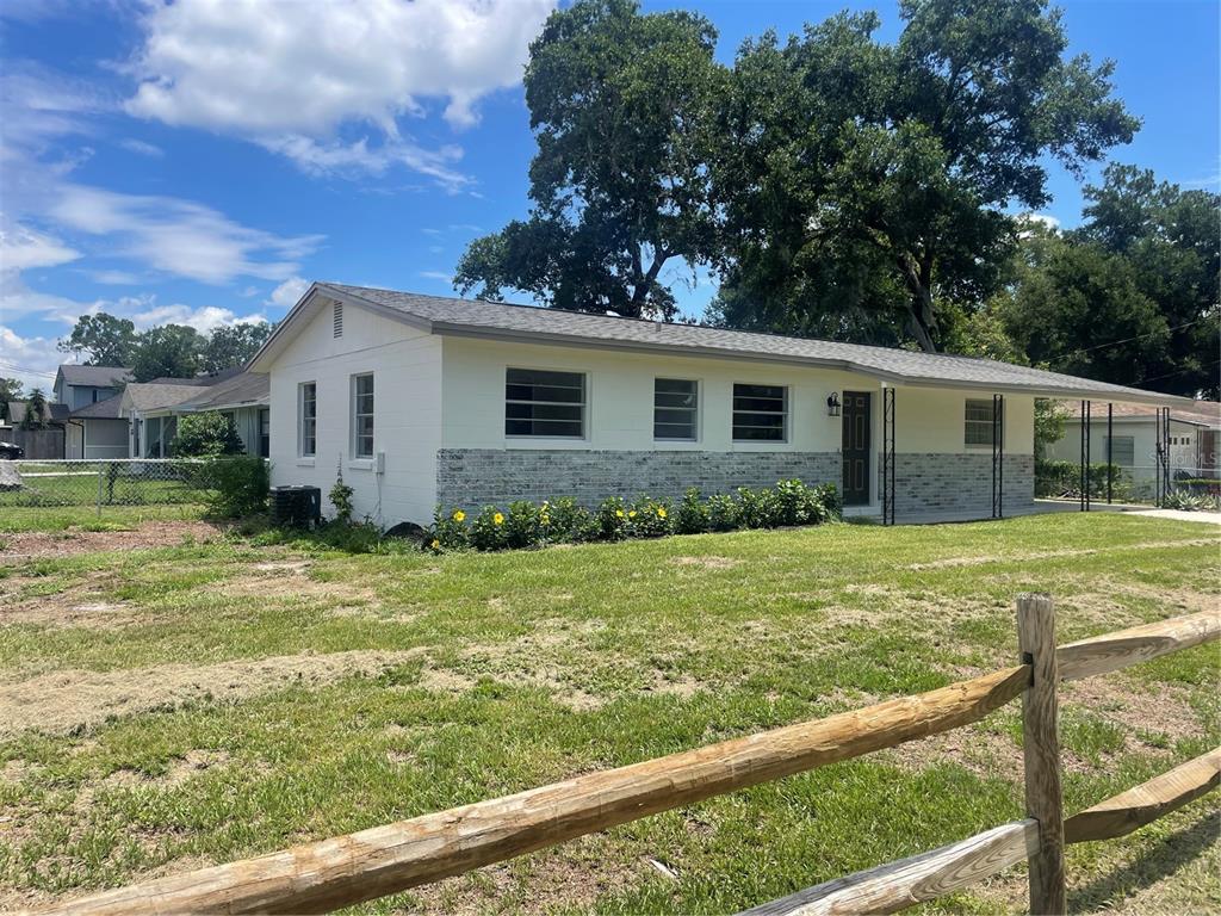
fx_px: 917
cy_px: 458
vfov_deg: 53.1
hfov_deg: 67.3
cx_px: 610
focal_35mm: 26
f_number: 1.6
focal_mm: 4.2
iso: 32
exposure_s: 1/2618
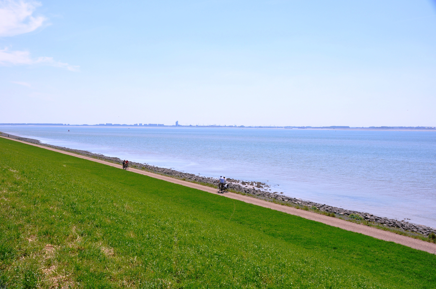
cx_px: 218
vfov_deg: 34.1
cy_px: 144
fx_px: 472
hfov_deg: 49.6
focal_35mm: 39
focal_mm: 26
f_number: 10
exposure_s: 1/400
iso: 200
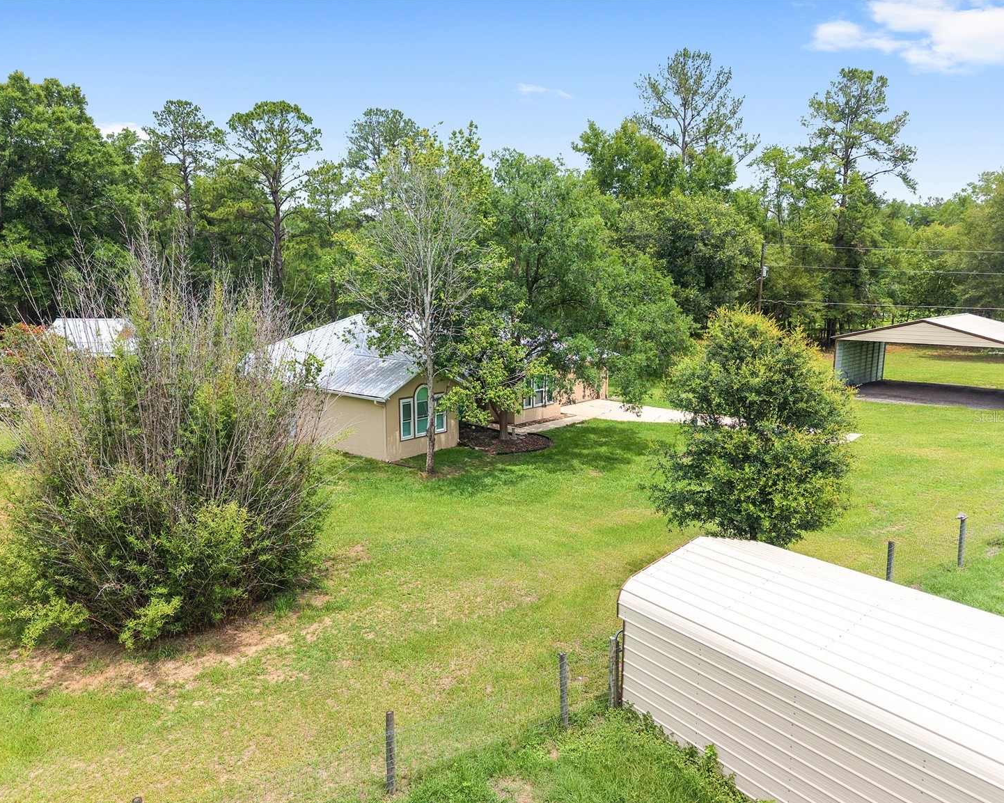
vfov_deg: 54.9
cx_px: 483
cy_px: 416
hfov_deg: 66.0
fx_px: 772
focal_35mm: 26
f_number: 1.8
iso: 400
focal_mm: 8.67
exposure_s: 1/6400
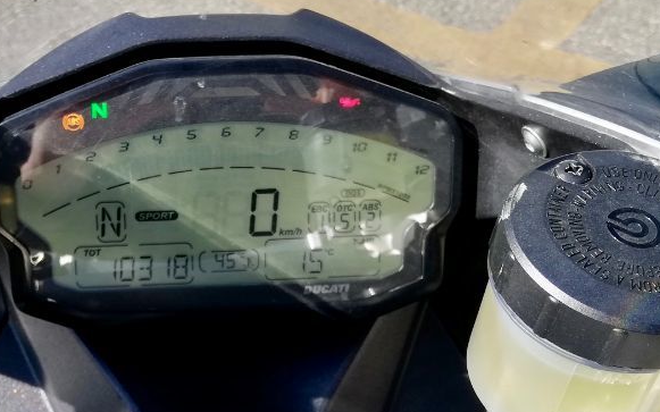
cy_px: 311
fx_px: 1133
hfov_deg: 32.2
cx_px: 220
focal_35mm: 63
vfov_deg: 20.5
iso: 50
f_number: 2.2
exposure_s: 1/401
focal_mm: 3.81
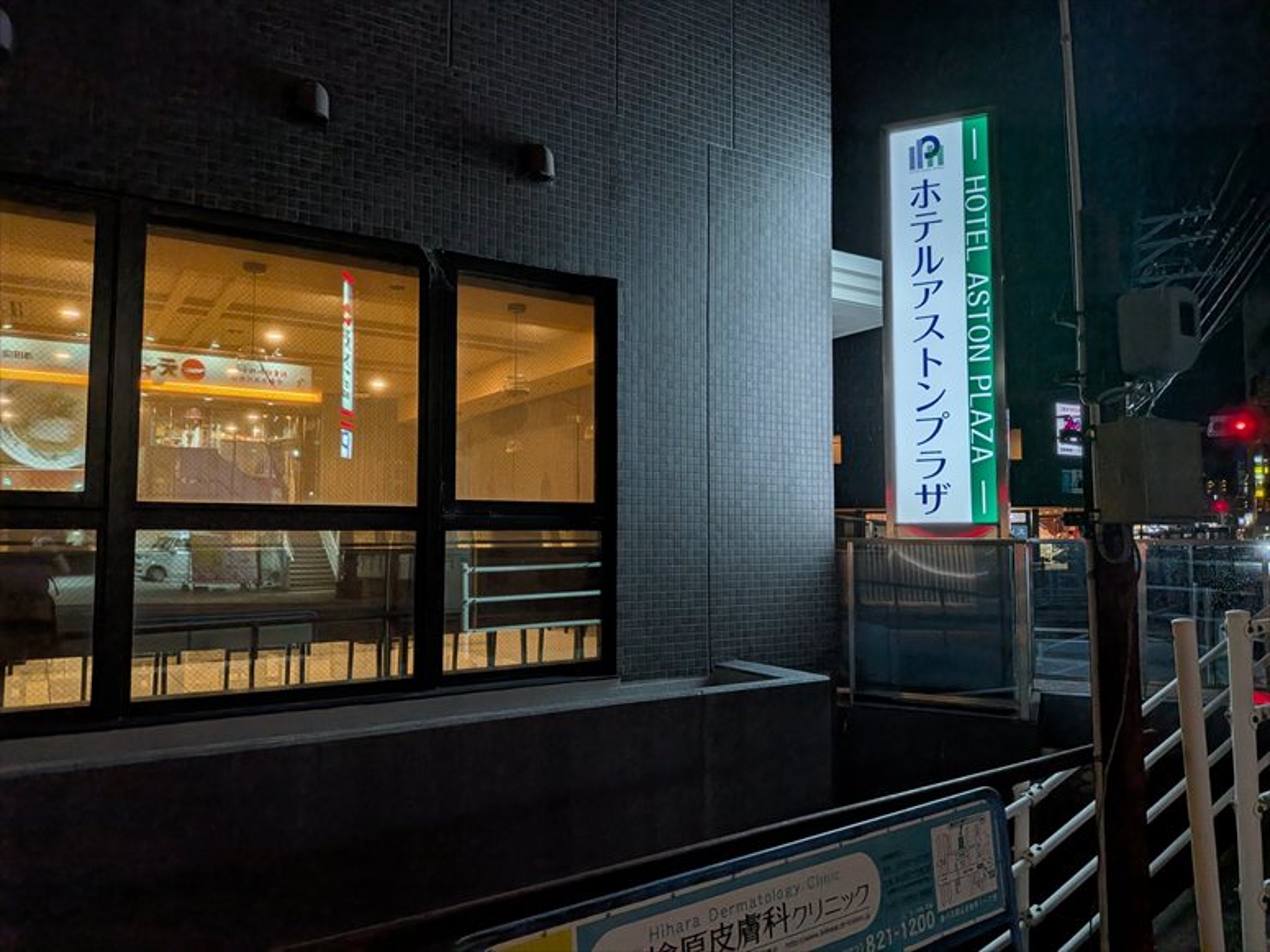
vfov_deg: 56.8
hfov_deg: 71.6
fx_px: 880
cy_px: 476
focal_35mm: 24
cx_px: 635
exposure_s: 1/148
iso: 24
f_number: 1.7
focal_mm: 4.53
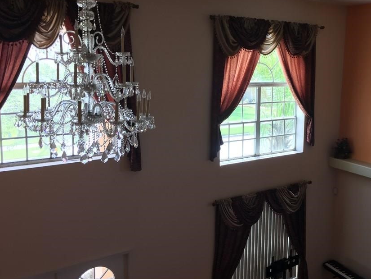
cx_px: 223
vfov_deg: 39.6
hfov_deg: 51.0
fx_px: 386
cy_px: 117
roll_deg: -1.4
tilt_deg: -9.9
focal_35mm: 36
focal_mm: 4.15
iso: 40
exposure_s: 1/120
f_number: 2.2
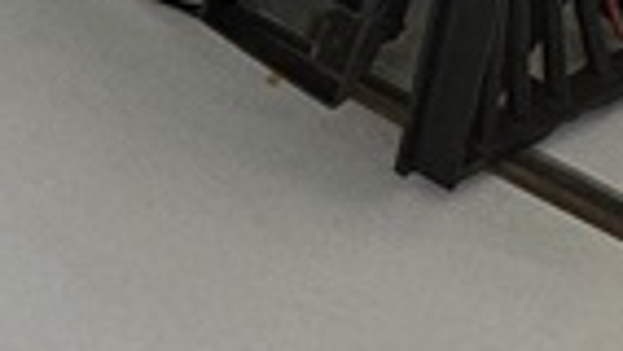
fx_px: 2909
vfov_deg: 5.9
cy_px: -1053
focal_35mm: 176
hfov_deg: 10.5
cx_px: -873
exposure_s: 1/180
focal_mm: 5.4
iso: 125
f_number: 1.8
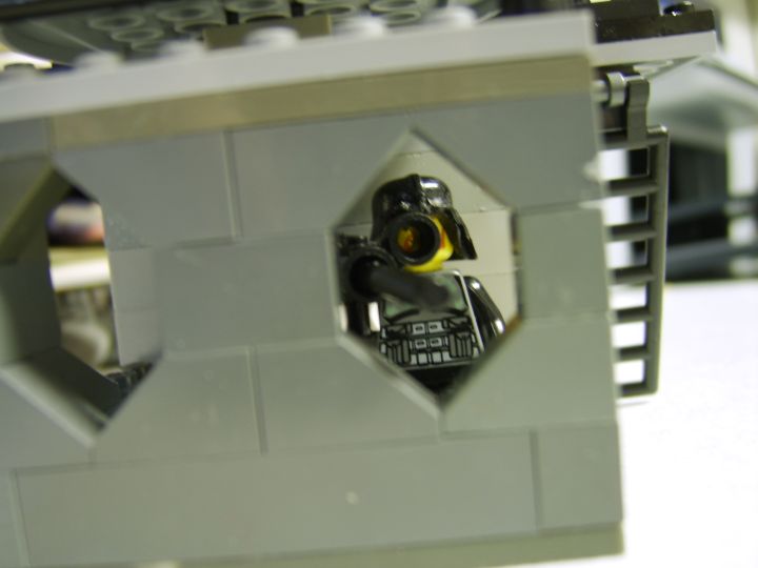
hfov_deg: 58.4
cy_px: 284
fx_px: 679
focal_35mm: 31
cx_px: 379
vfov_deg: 45.4
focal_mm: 8.13
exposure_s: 1/2
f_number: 2.7
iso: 71
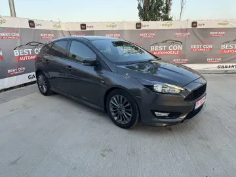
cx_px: 118
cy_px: 88
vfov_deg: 56.8
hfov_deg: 71.6
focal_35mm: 24
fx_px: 164
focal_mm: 6.76
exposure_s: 1/216
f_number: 1.78
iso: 64
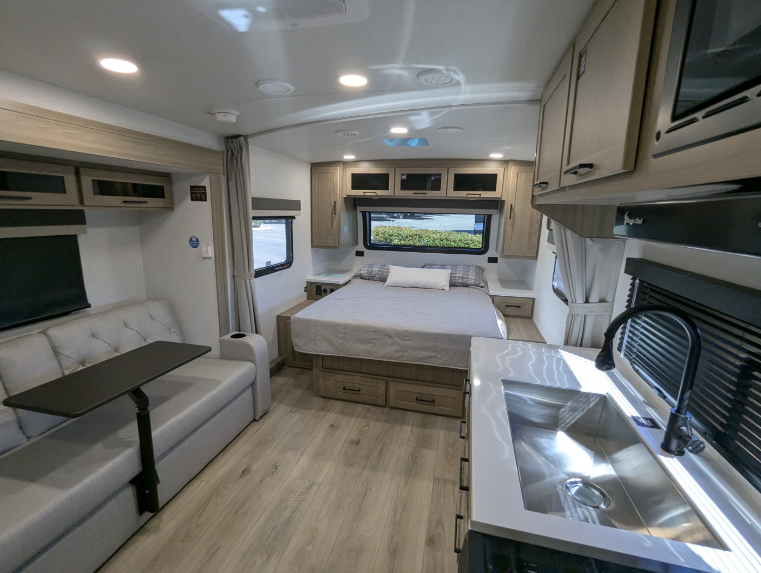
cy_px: 286
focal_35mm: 16
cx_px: 380
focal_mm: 2.35
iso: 193
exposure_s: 1/155
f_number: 2.2
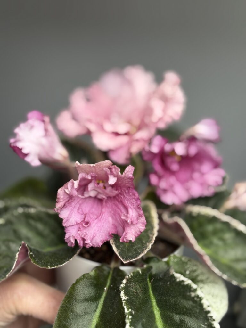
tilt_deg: -56.2
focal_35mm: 52
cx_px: 123
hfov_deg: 28.0
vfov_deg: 36.8
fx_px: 493
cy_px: 164
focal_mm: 5.96
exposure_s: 1/60
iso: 100
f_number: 1.6
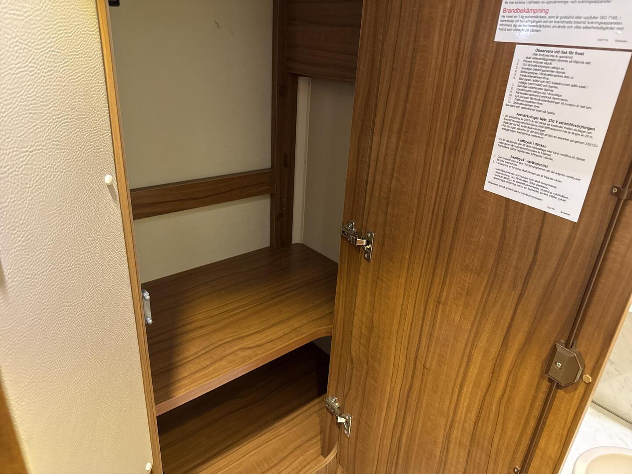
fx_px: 438
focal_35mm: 24
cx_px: 316
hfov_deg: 71.6
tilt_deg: -23.3
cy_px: 237
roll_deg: -4.6
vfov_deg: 56.8
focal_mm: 6.76
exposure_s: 1/50
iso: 800
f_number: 1.78
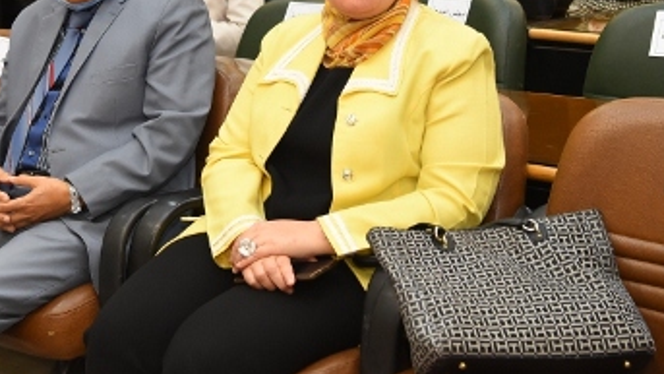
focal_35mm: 86
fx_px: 1514
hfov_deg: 24.5
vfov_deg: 13.8
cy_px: -22
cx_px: 174
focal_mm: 44
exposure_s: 1/125
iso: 2500
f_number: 4.5
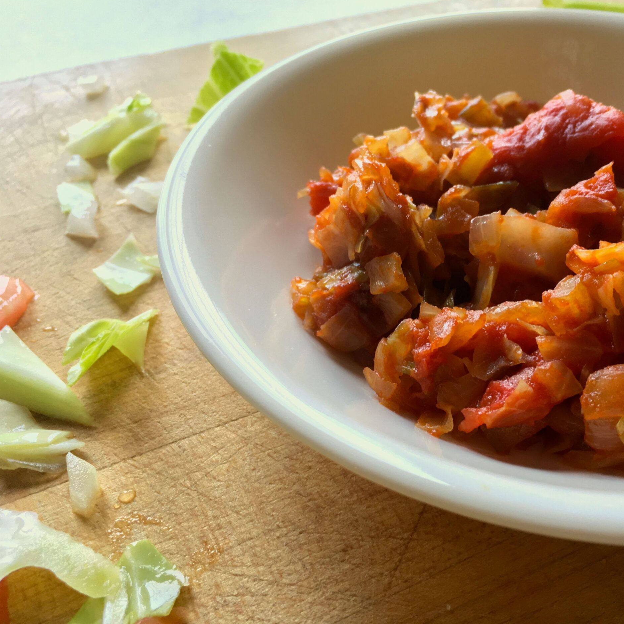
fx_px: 714
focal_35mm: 35
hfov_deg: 46.4
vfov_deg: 47.2
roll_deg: -0.5
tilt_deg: -43.0
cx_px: 425
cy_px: 310
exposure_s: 1/30
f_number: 2.2
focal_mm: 4.15
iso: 40
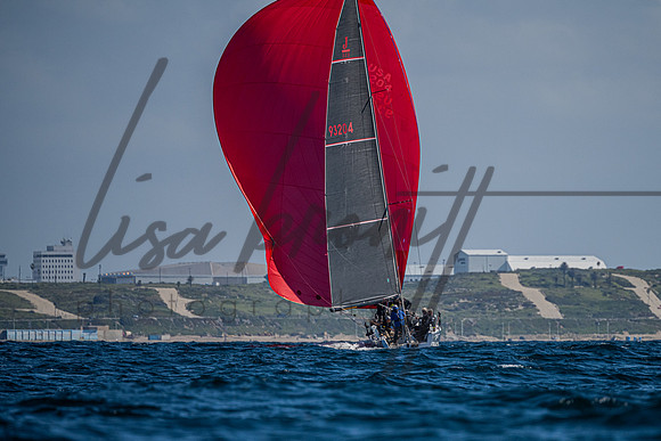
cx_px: 410
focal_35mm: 525
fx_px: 9633
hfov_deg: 3.9
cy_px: 274
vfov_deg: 2.6
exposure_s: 1/6400
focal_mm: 400
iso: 400
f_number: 5.6
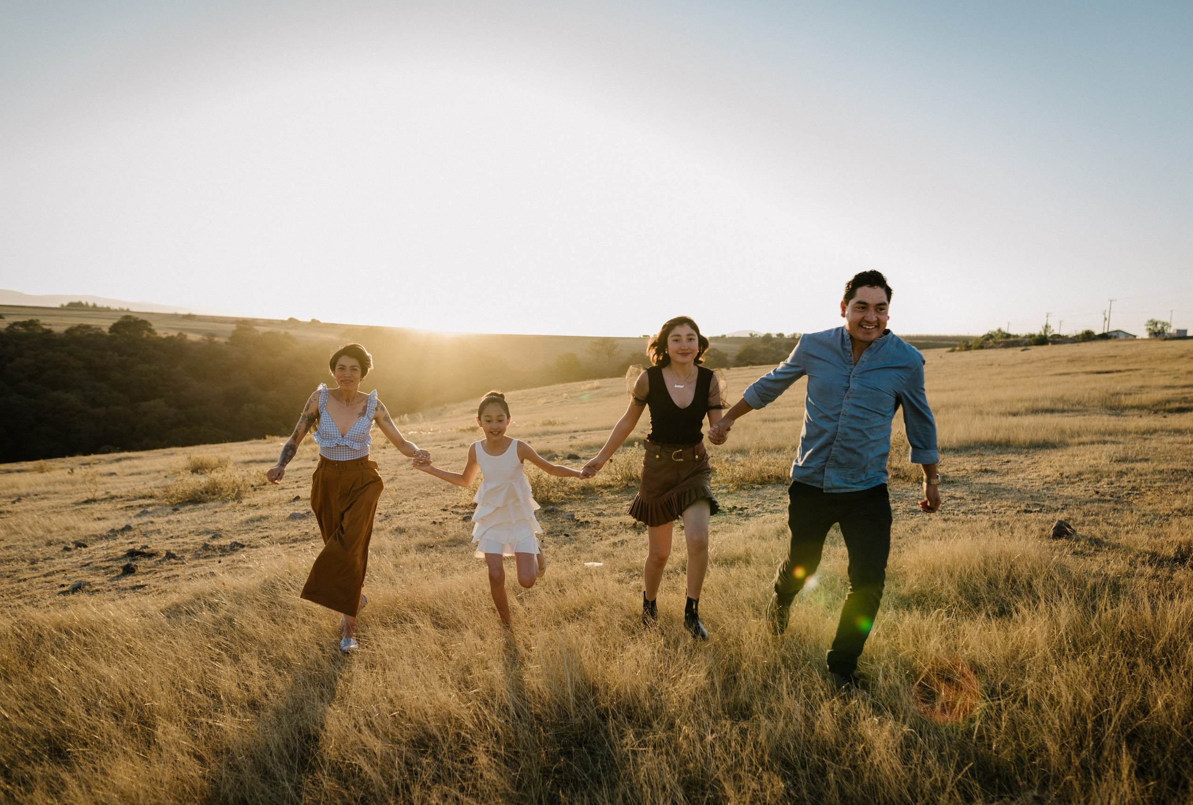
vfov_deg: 48.5
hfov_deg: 67.5
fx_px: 892
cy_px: 440
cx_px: 632
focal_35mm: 27
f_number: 2.8
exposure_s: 1/320
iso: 100
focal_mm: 24
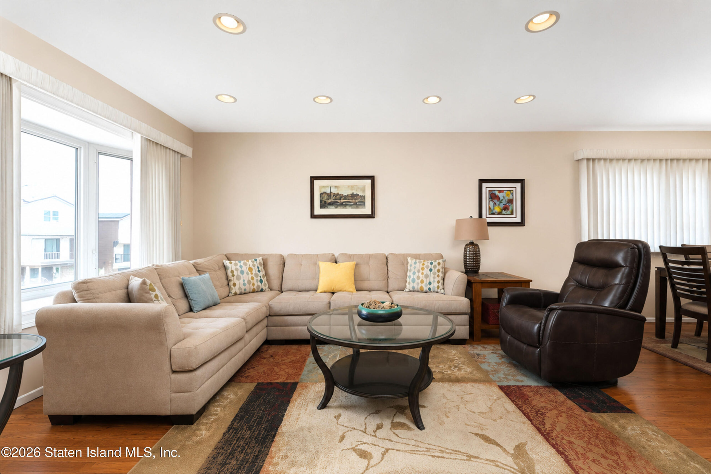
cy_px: 237
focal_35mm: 16
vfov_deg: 73.8
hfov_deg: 96.7
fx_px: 316
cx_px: 356
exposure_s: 1/50
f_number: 5
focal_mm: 16
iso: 64
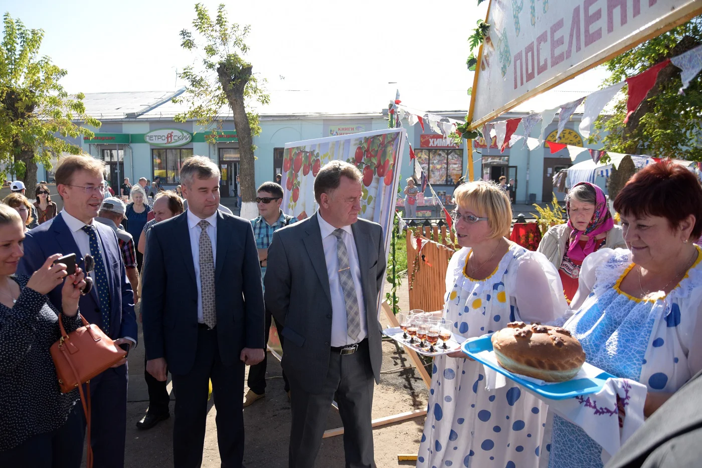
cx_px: 351
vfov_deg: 50.4
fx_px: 497
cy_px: 234
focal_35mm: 26
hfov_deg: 70.4
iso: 500
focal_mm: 17
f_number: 3.2
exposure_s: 1/4000
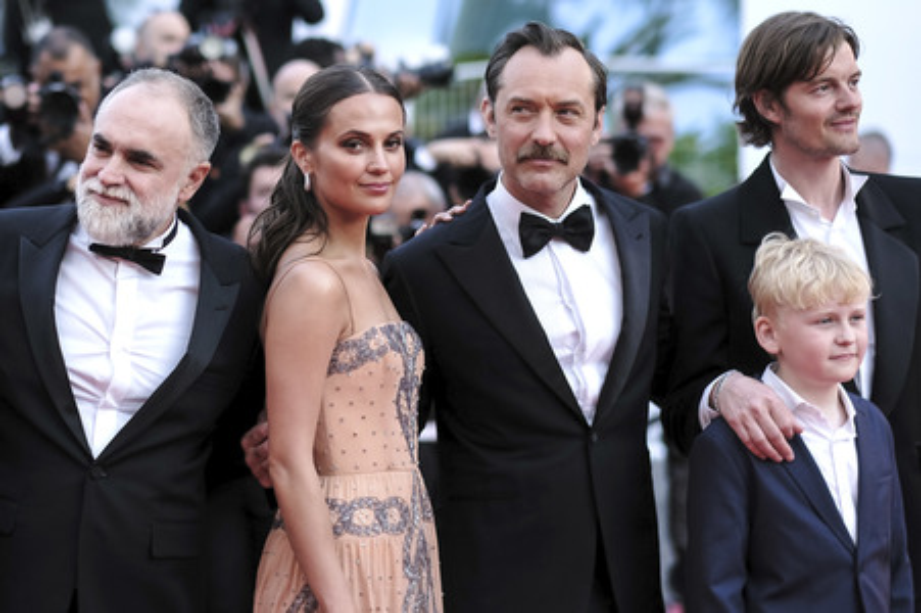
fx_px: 2147
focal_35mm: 84
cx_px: 460
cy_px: 306
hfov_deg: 24.2
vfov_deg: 16.2
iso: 1000
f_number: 1.6
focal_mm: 56
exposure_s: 1/4000
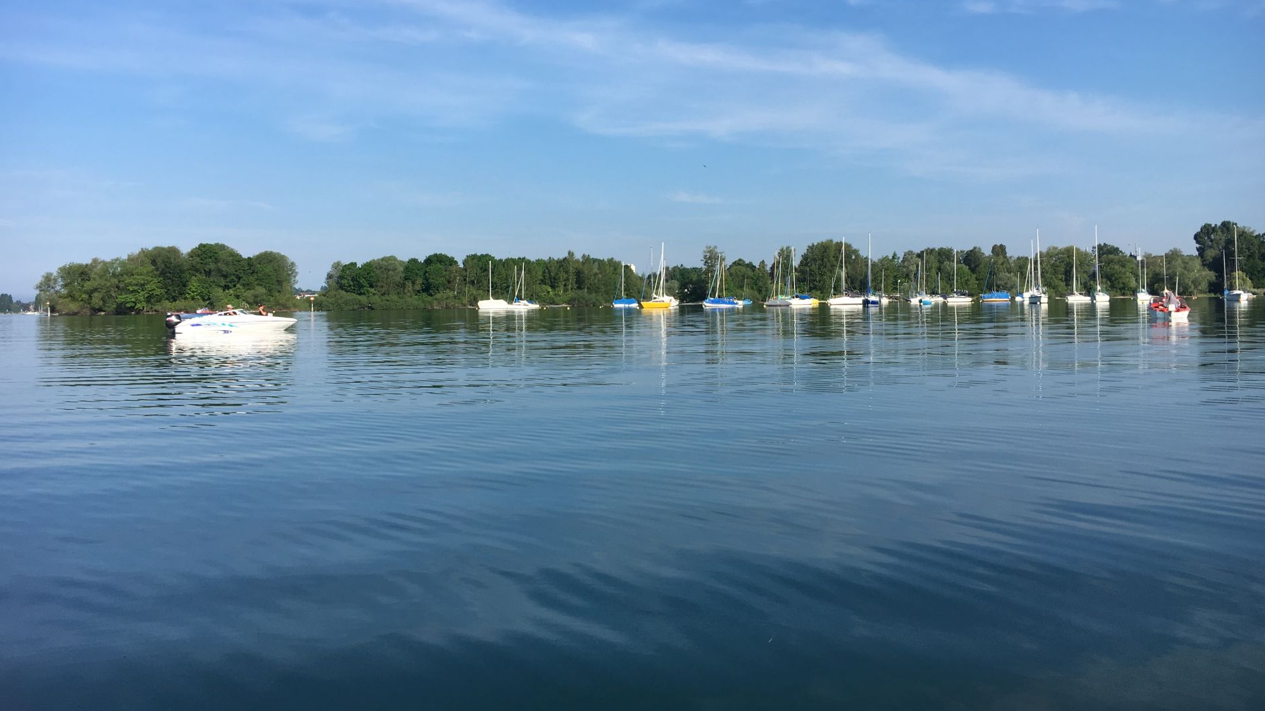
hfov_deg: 61.0
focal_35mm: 32
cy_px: 295
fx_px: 1073
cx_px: 632
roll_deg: +2.1
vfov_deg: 36.6
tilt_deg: +1.5
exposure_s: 1/1570
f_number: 2.2
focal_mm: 4.15
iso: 25
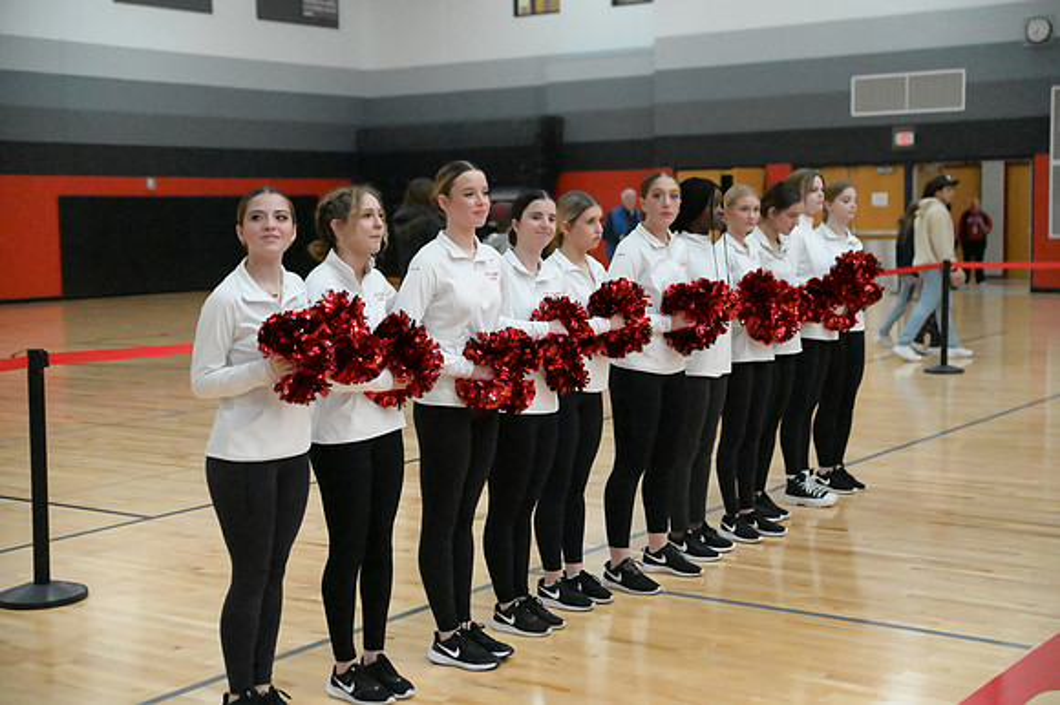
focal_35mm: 55
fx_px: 1618
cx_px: 530
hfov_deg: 36.3
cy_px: 352
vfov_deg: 24.6
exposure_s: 1/8000
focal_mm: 55
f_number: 2.8
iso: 40000
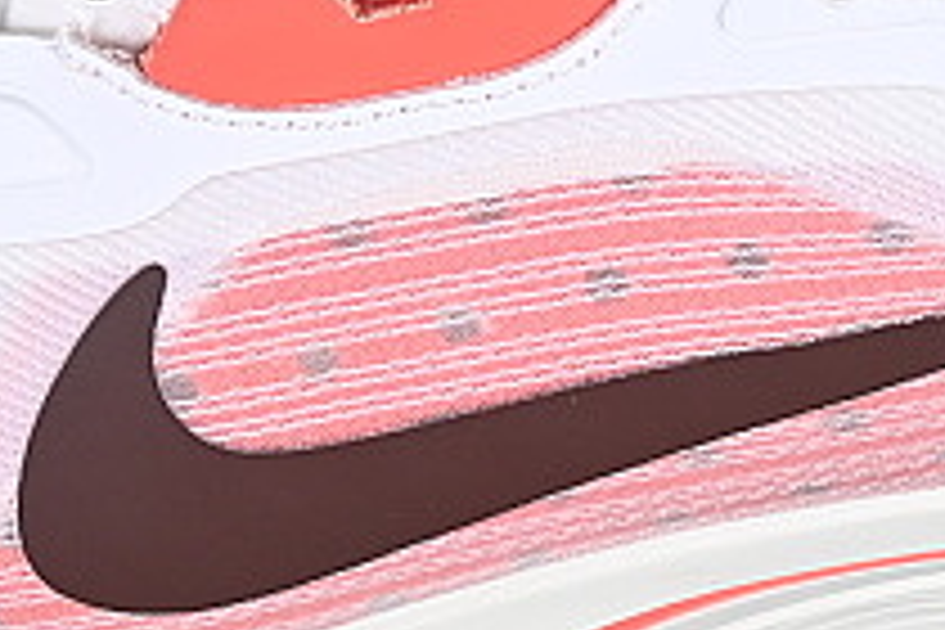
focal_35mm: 385
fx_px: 10105
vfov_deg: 3.6
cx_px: 477
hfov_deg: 5.4
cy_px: -441
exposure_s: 1/80
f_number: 7.1
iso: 160
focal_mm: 50
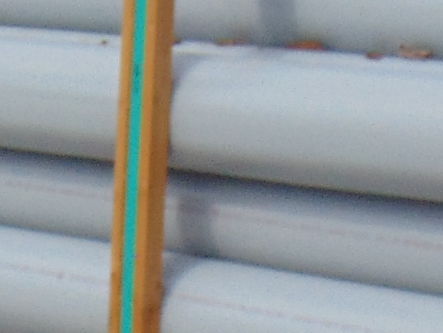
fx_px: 2189
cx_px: 112
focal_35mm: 171
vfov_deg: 8.6
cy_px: 312
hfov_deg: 11.5
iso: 80
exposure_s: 1/320
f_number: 7.7
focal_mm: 4.5
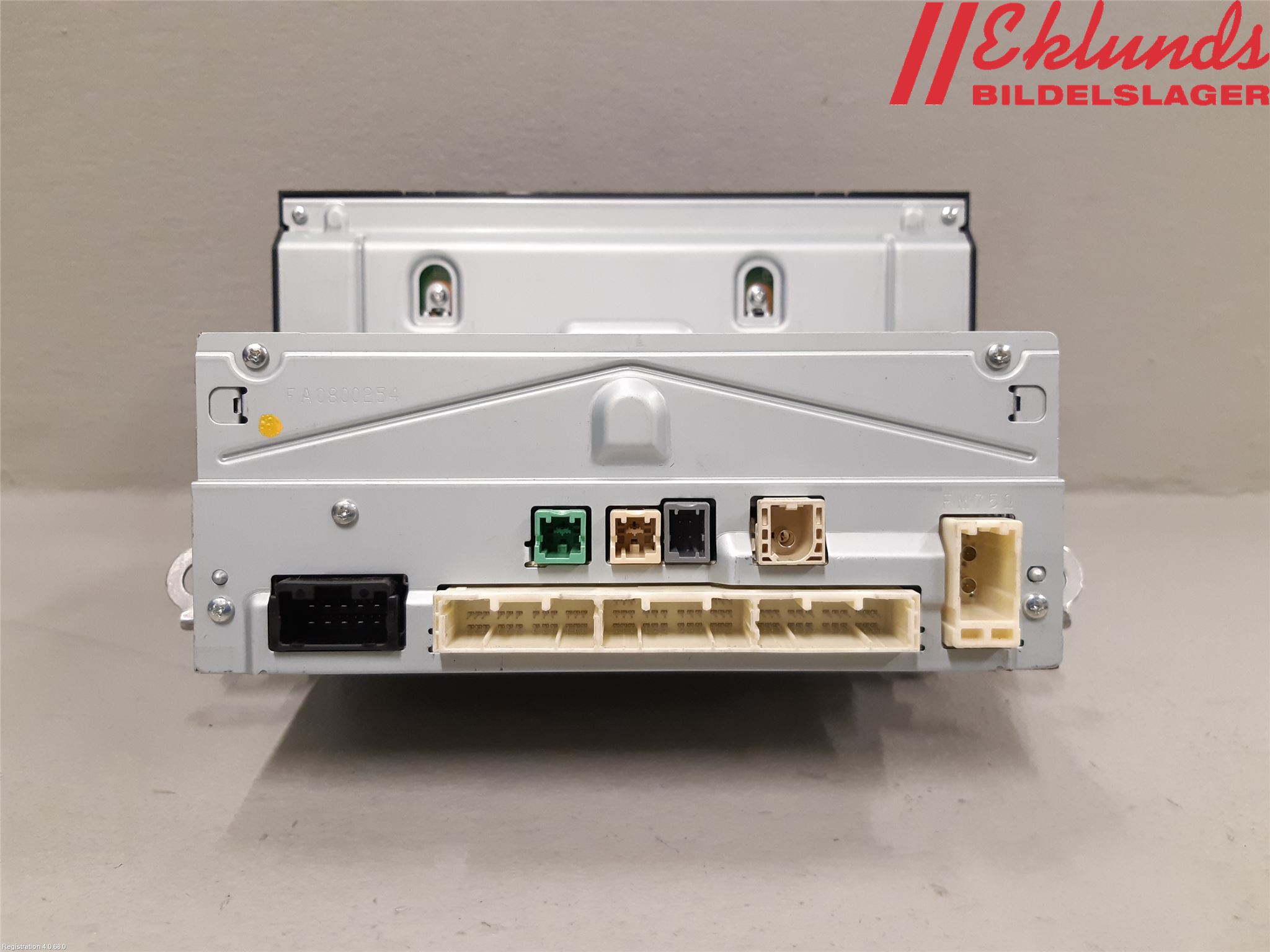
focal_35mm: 26
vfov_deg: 53.1
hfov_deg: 67.3
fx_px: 954
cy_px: 476
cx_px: 635
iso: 200
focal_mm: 3.93
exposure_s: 1/50
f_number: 1.7
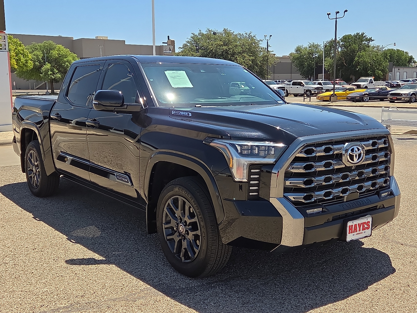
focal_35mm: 39
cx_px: 208
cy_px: 156
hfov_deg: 47.9
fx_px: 470
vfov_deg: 36.8
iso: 25
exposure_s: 1/1250
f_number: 1.8
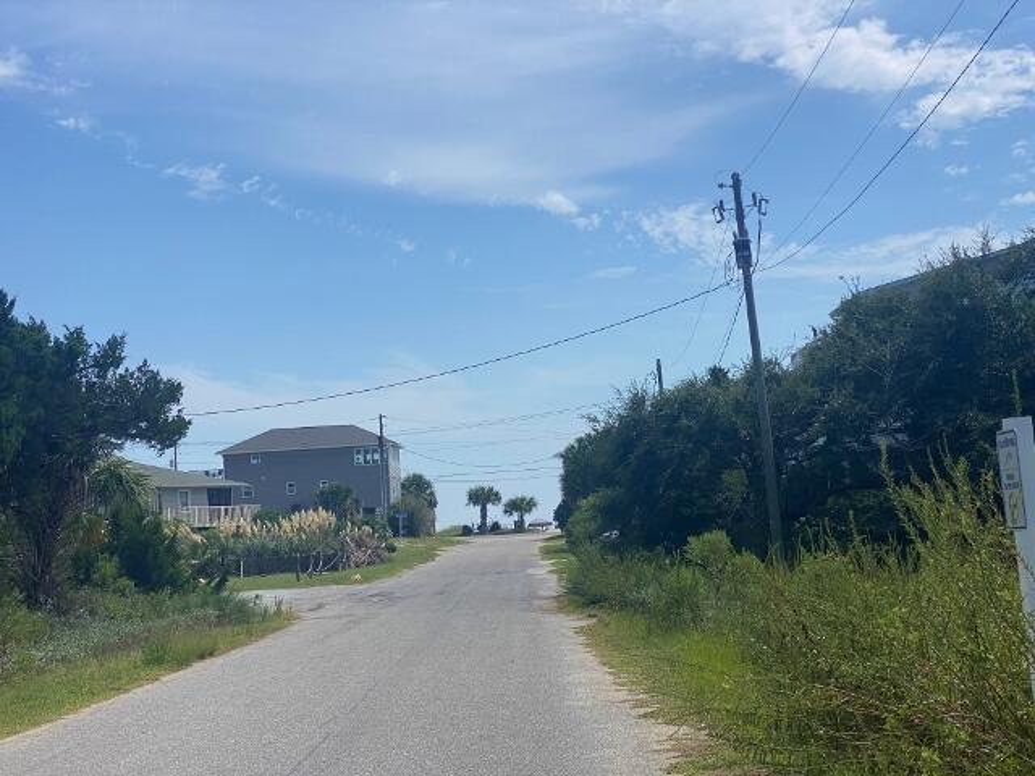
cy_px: 388
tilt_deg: +5.8
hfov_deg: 36.8
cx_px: 518
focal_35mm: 52
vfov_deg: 28.0
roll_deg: +3.0
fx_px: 1555
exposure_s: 1/2817
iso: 20
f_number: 2
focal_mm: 6
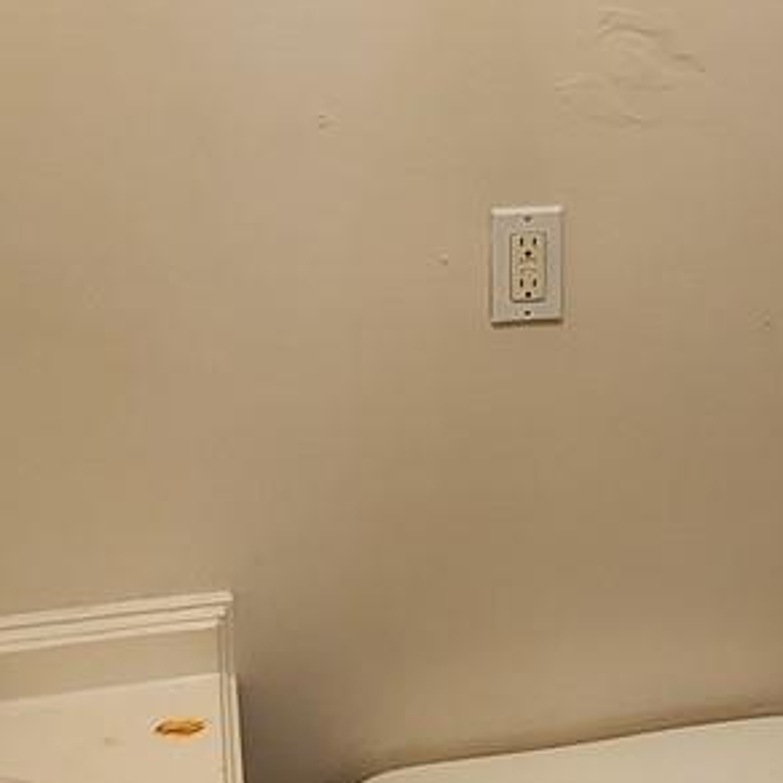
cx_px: 791
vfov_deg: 26.2
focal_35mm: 63
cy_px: 51
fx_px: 1612
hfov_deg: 25.8
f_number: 2.2
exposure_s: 1/60
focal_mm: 2.2
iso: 250
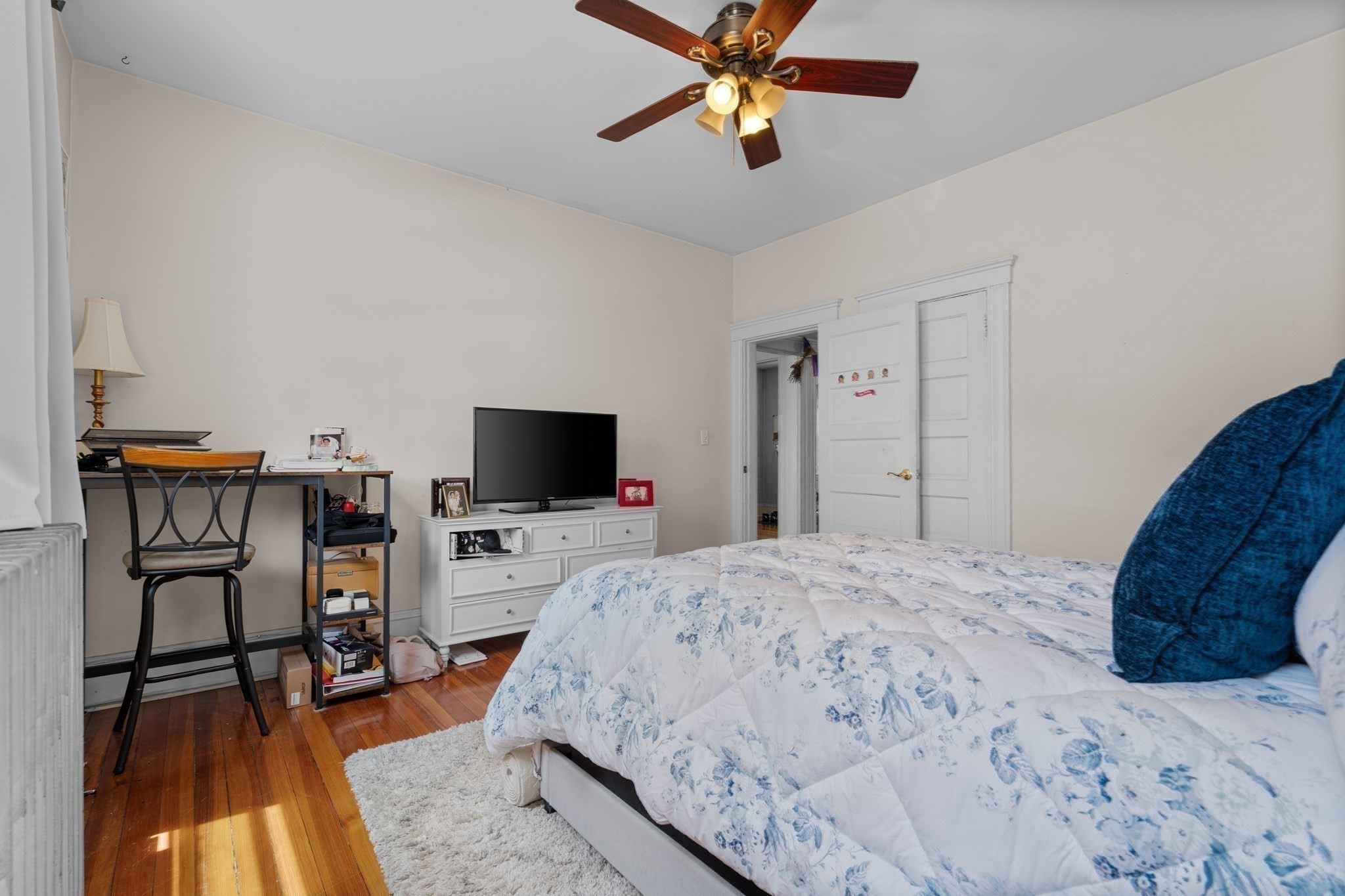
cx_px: 672
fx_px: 590
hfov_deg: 97.5
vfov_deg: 74.4
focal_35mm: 16
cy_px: 448
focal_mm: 15.8
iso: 100
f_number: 8
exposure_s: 1/2
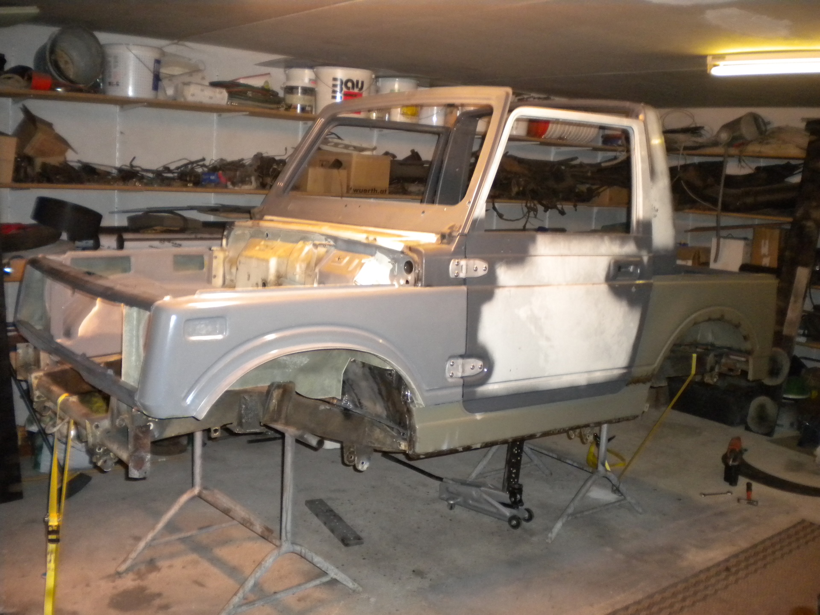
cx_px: 410
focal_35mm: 35
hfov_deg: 52.6
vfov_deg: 40.7
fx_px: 829
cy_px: 308
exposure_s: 1/30
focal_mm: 6.3
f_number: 3.1
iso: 400
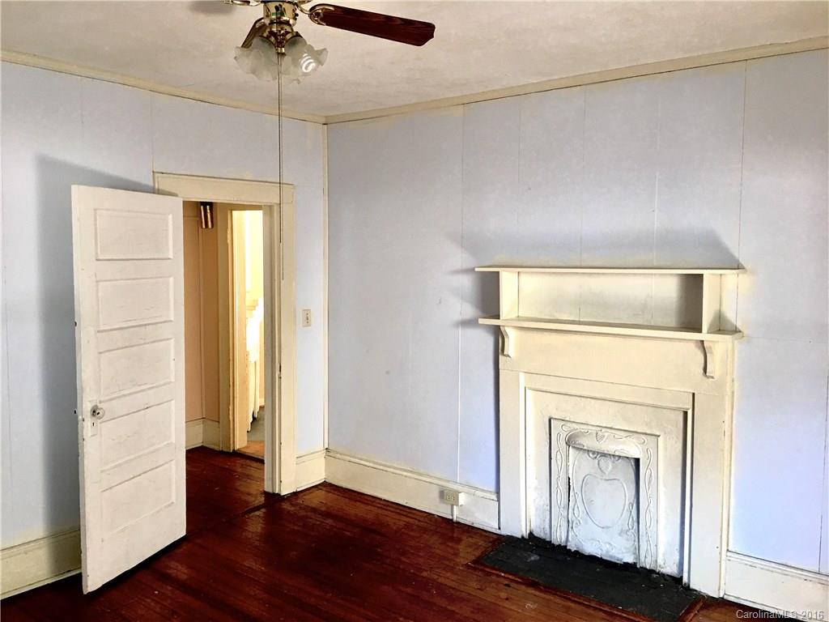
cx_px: 414
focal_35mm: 29
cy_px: 311
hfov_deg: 61.7
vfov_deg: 48.2
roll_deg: -0.3
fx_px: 695
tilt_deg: -4.3
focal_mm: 4.15
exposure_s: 1/15
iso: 40
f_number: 2.2
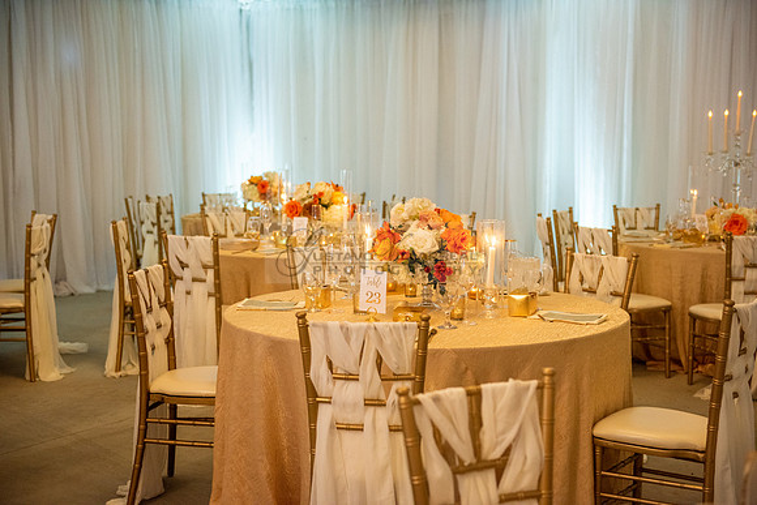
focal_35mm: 52
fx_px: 1094
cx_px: 378
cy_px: 252
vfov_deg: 26.0
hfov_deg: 38.2
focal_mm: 52
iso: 1600
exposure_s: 1/125
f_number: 3.2
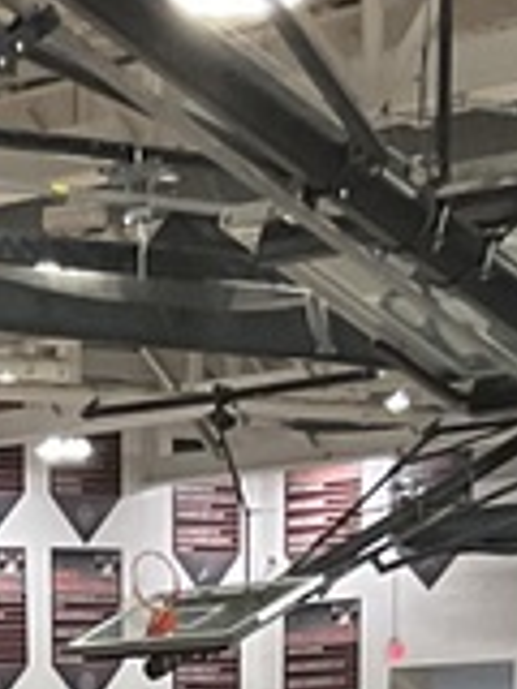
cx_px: -211
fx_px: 3704
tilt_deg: -13.7
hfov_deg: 7.9
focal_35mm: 186
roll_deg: +0.3
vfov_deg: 9.4
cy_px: 1671
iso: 64
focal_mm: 3
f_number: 1.8
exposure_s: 1/60
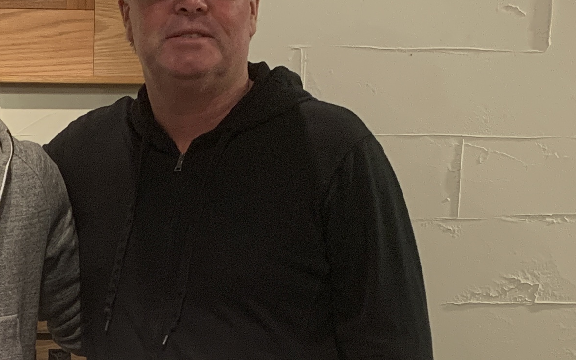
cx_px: 48
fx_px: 1476
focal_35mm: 94
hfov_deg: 21.6
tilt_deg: -9.6
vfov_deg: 13.5
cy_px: 455
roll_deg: -0.2
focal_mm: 4.25
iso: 160
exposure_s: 1/50
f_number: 1.8
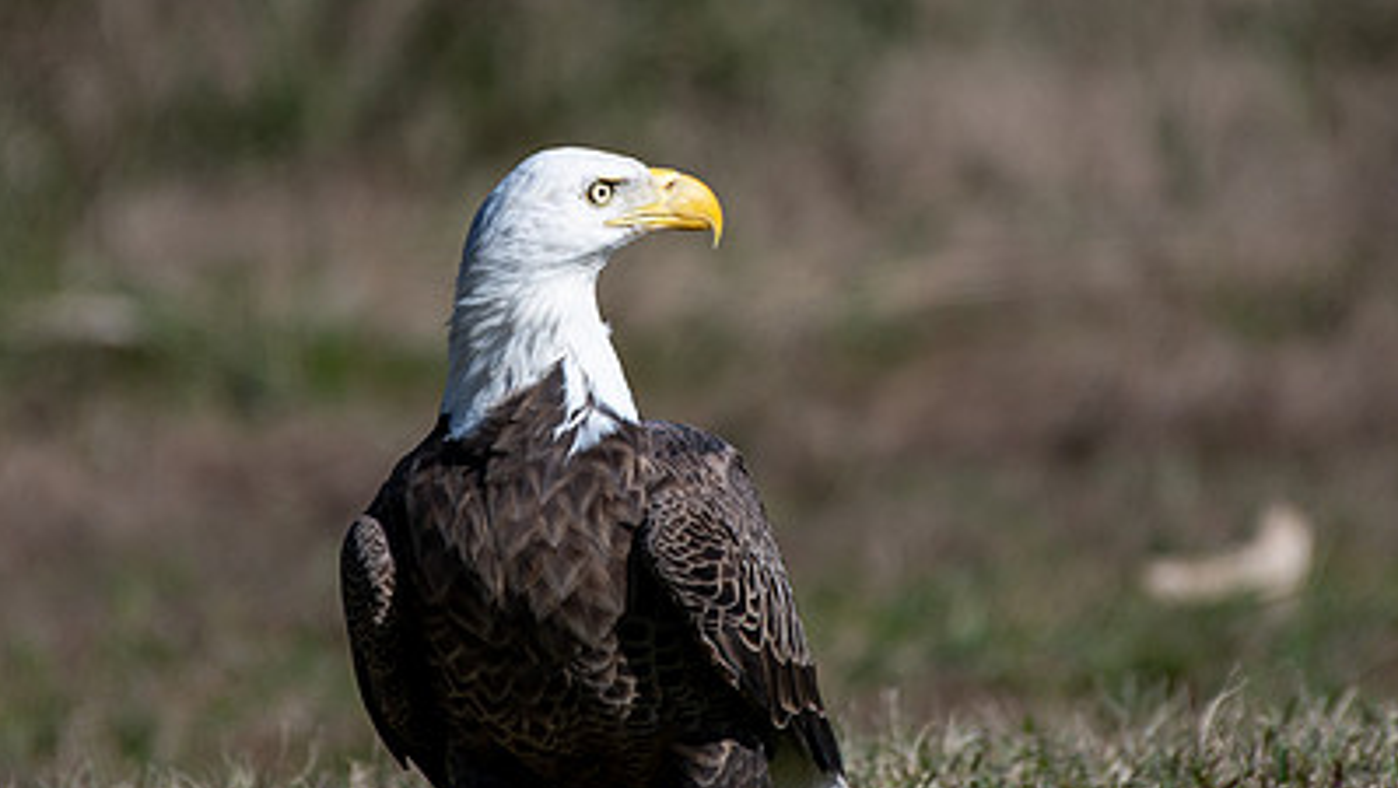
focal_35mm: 1179
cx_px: 639
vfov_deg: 1.0
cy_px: 218
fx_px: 43731
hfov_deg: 1.8
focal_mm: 500
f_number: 5.6
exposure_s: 1/800
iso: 100
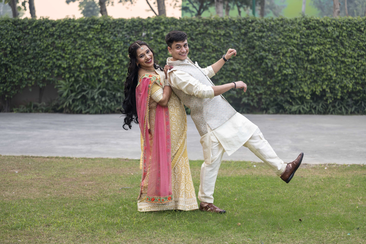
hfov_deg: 28.5
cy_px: 122
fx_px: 721
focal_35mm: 71
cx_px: 183
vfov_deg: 19.2
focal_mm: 71
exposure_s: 1/250
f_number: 2.8
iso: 160
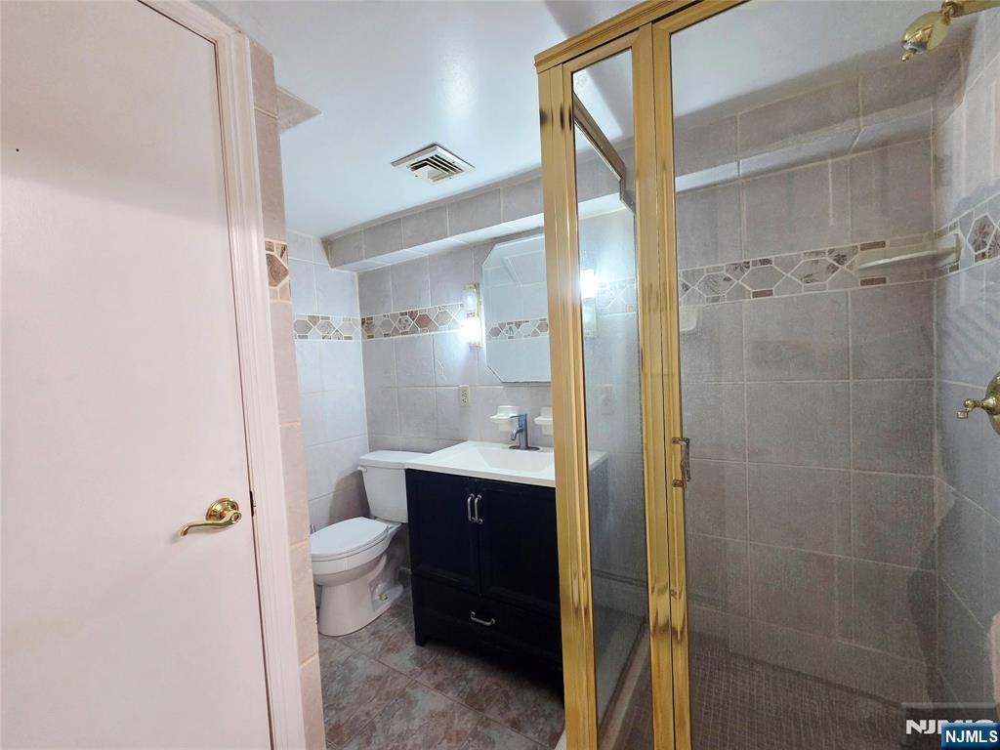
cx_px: 500
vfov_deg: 89.9
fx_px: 376
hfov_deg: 106.2
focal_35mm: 13
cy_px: 375
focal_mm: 2.2
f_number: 2.2
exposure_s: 1/60.2
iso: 500
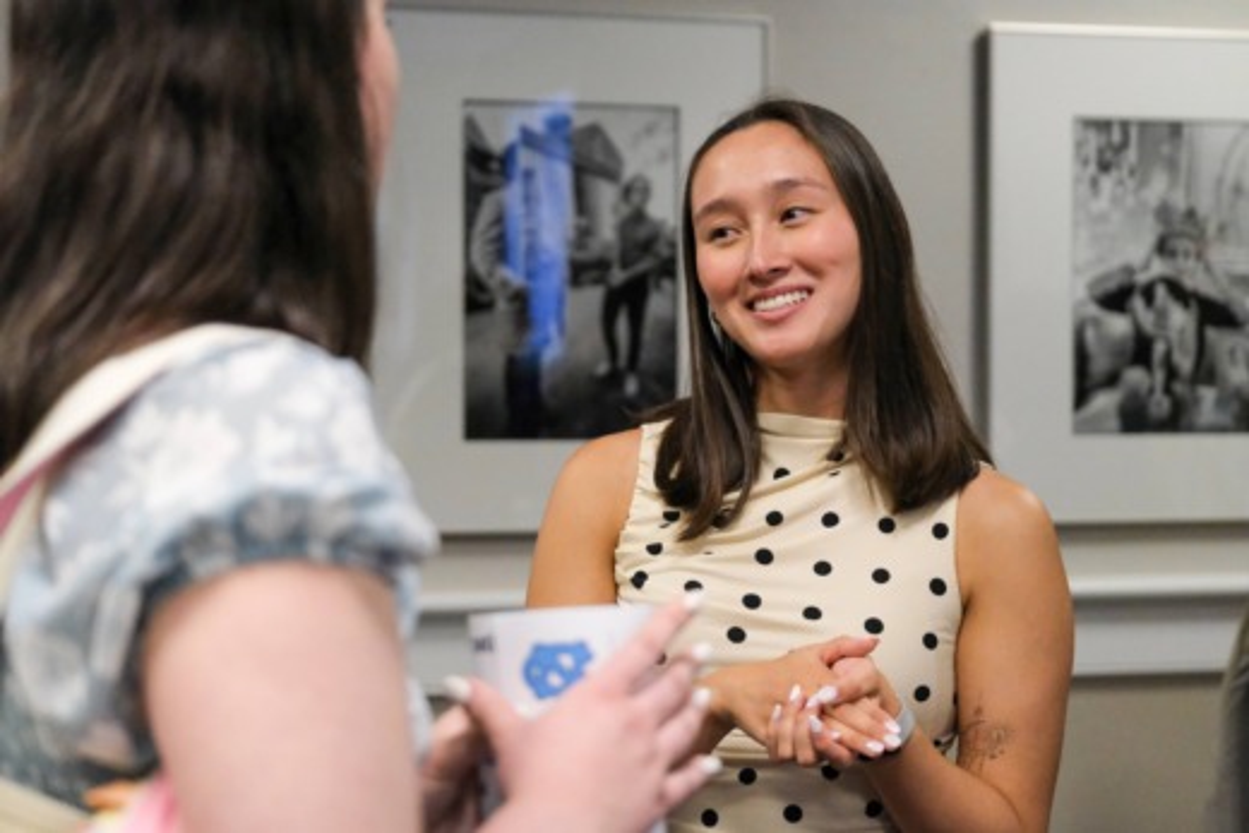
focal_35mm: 78
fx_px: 2707
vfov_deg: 17.5
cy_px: 416
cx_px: 624
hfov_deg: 26.0
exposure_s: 1/550
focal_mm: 52
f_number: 2.8
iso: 6400
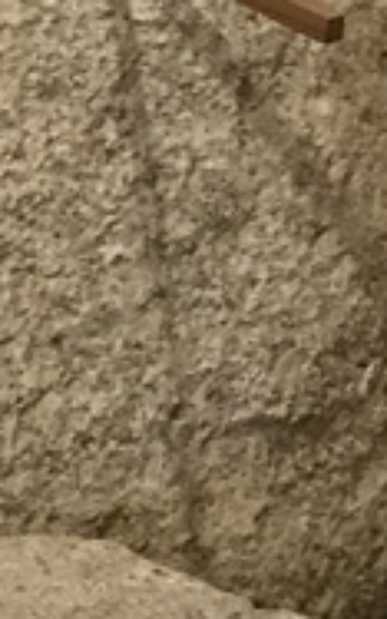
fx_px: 3204
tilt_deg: -4.5
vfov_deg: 10.4
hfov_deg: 6.9
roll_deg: +1.4
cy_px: -506
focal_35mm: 190
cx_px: 185
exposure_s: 1/11
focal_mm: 3.99
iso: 100
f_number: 1.8
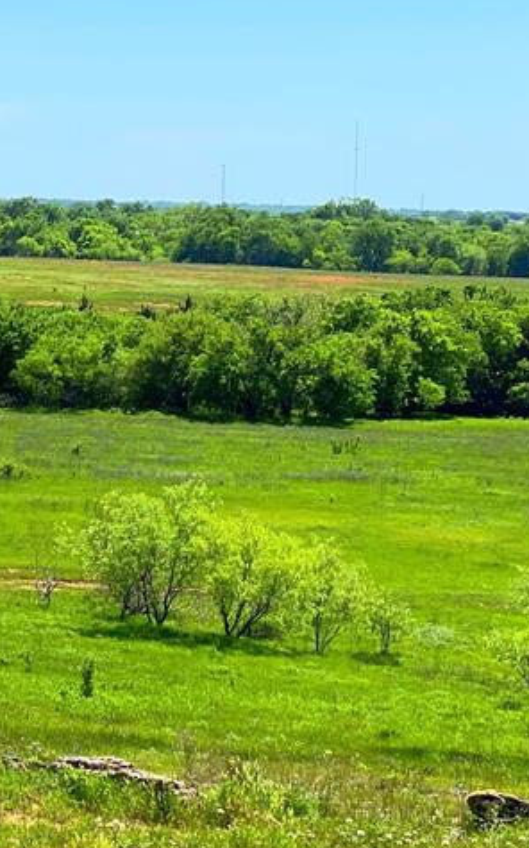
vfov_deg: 17.5
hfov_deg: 10.8
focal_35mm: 119
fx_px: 2747
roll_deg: -1.0
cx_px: -118
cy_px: 465
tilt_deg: -4.7
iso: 20
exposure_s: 1/1845
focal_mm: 6
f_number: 2
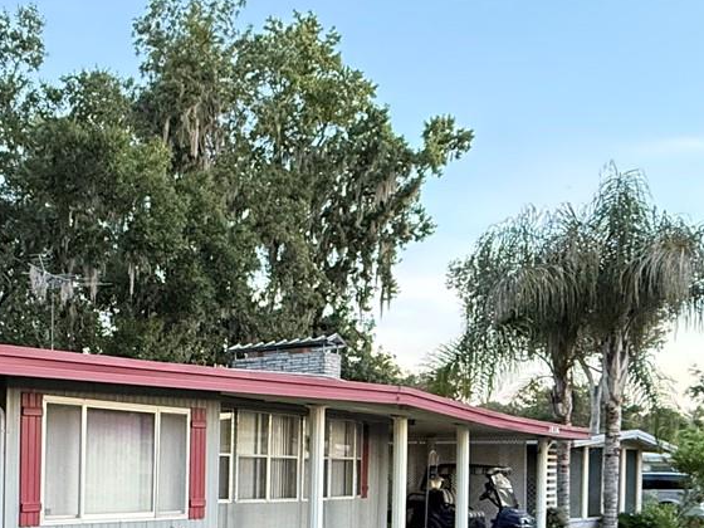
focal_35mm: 40
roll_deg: -1.2
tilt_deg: +0.2
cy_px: 464
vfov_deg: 34.2
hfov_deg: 43.5
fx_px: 813
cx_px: 96
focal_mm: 2.22
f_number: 2.2
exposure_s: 1/60
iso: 500
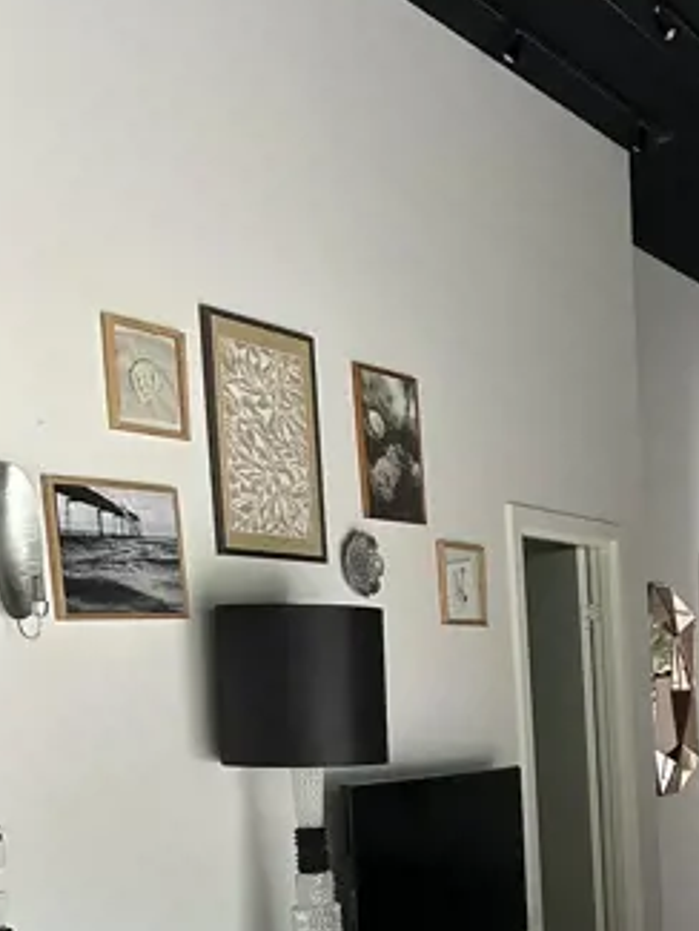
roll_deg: +0.7
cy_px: 831
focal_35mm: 59
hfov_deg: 22.8
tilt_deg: -4.8
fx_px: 1587
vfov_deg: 31.2
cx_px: 837
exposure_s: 1/60
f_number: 1.78
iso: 400
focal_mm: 6.86
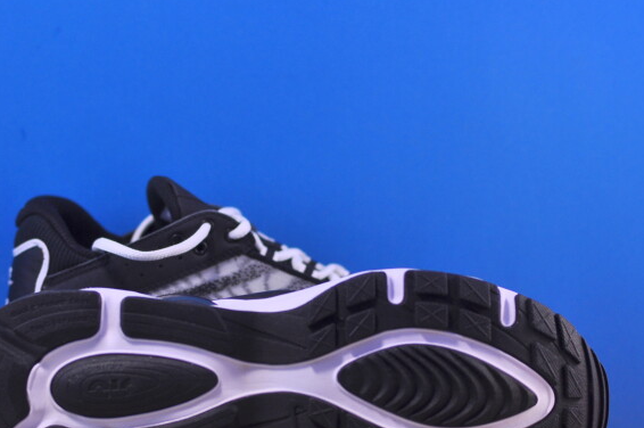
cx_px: 269
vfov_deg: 12.9
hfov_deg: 19.3
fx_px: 1894
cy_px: 270
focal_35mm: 106
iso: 250
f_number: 2.8
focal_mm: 50
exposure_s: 1/320
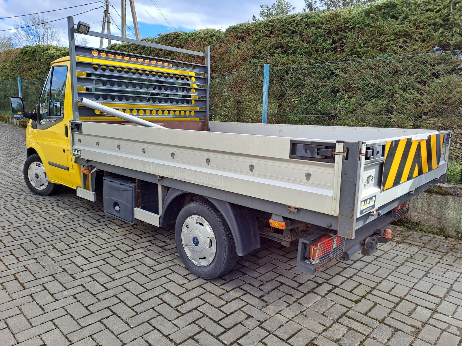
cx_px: 231
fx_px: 334
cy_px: 173
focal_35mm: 25
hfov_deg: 69.4
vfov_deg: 54.9
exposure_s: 1/502
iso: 32
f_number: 1.8
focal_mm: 4.65
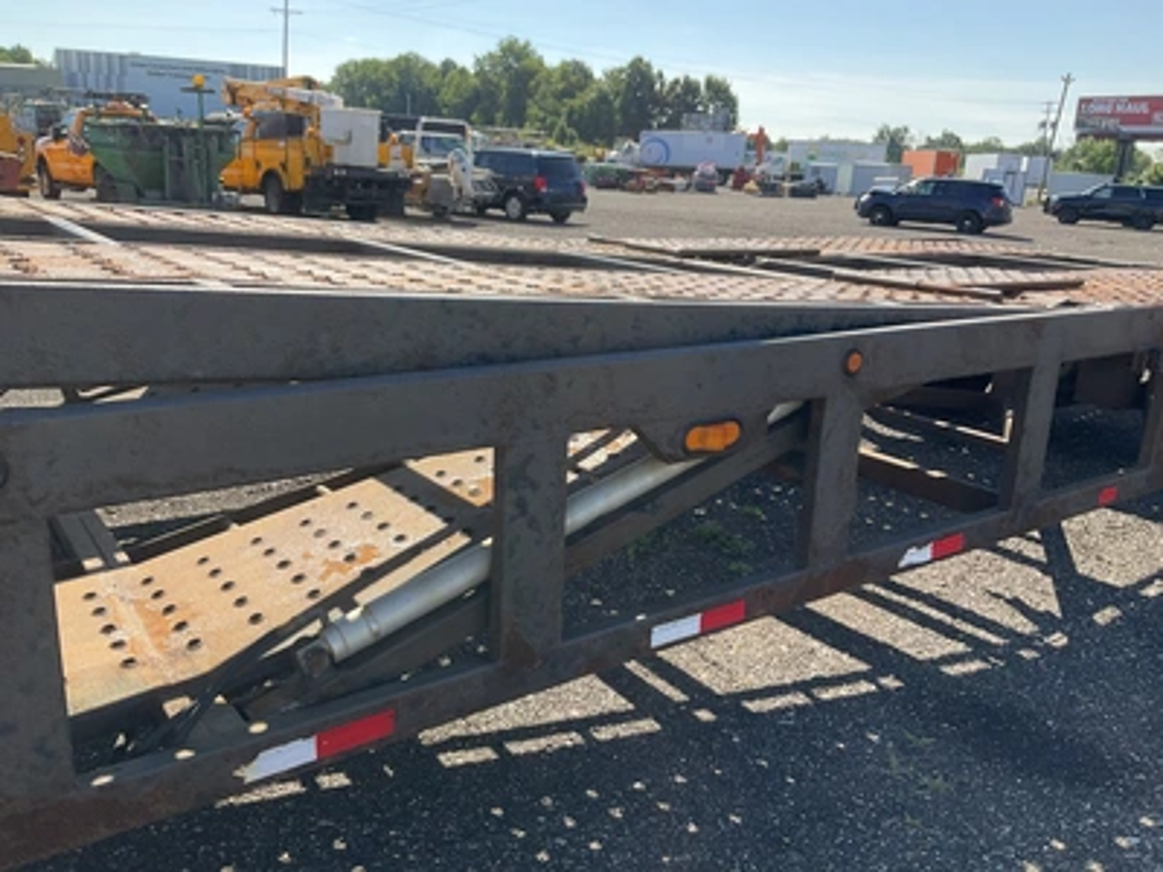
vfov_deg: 48.2
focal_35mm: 29
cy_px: 436
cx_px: 582
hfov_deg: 61.7
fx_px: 974
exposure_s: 1/674
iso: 25
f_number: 1.8
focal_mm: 3
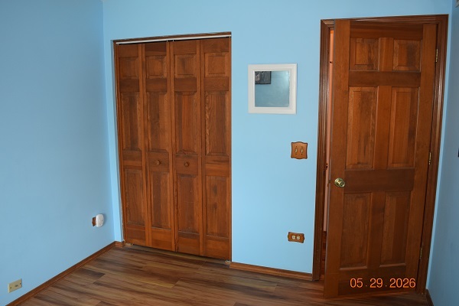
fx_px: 344
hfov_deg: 67.4
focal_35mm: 27
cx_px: 230
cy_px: 153
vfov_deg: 47.9
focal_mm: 18
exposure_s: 1/100
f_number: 5
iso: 800
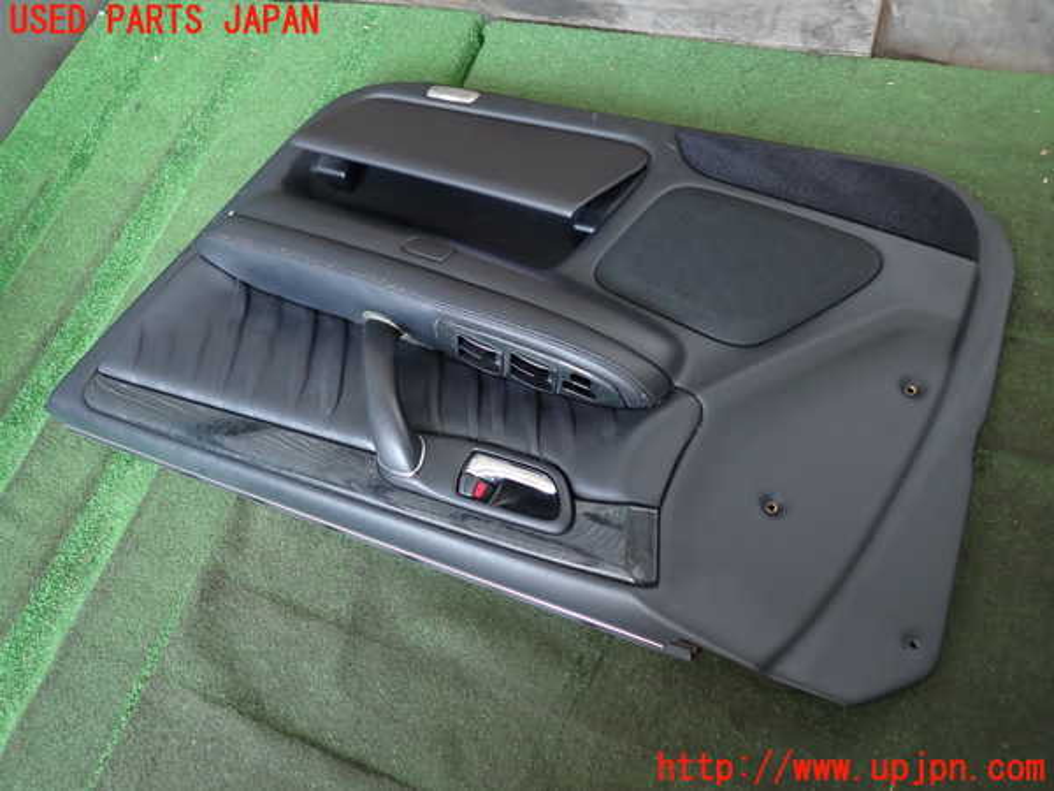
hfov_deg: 69.4
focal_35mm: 25
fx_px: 761
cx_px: 527
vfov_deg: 54.9
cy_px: 396
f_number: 2
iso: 200
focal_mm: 4.5
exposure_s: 1/60
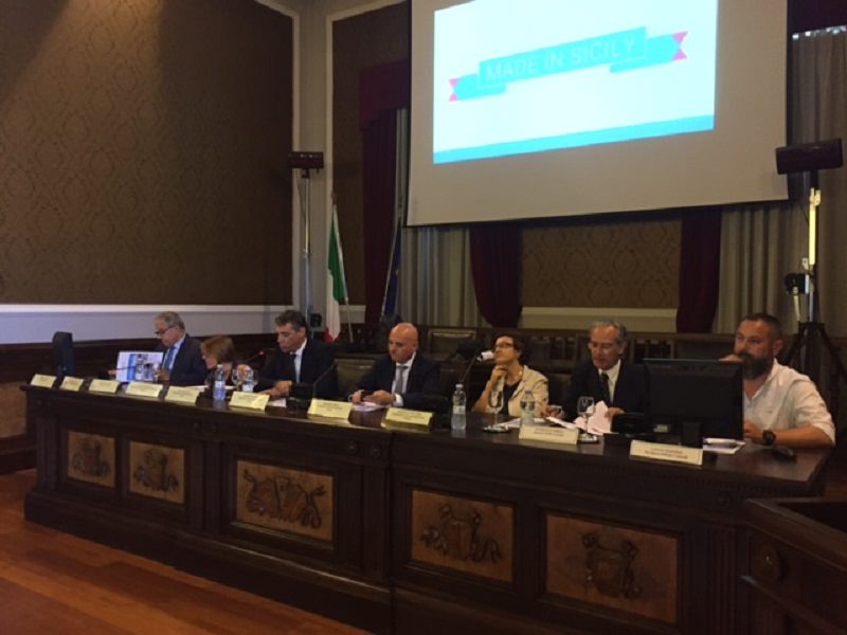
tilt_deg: +1.3
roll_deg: -1.5
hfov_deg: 61.7
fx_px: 710
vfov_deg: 48.2
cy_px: 318
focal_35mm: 29
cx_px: 424
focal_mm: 4.15
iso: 250
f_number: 2.2
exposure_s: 1/20
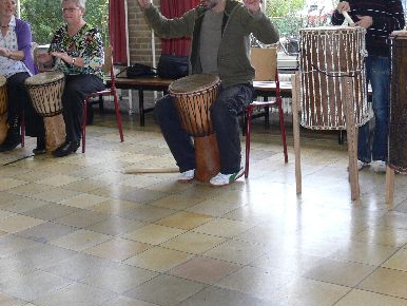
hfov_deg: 32.7
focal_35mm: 59
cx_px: 216
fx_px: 694
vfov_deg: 24.6
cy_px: 75
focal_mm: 8
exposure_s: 1/30
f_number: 2.8
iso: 100
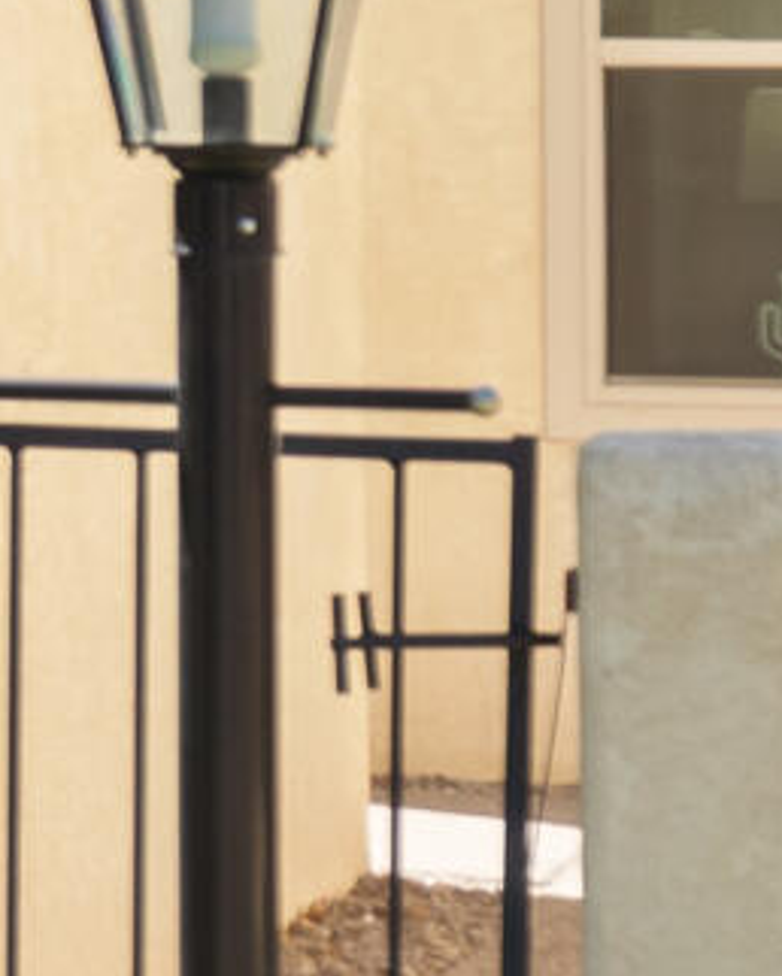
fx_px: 7573
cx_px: -2491
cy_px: 82
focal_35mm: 262
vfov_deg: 7.4
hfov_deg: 5.2
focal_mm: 30
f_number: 8
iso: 320
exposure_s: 1/100
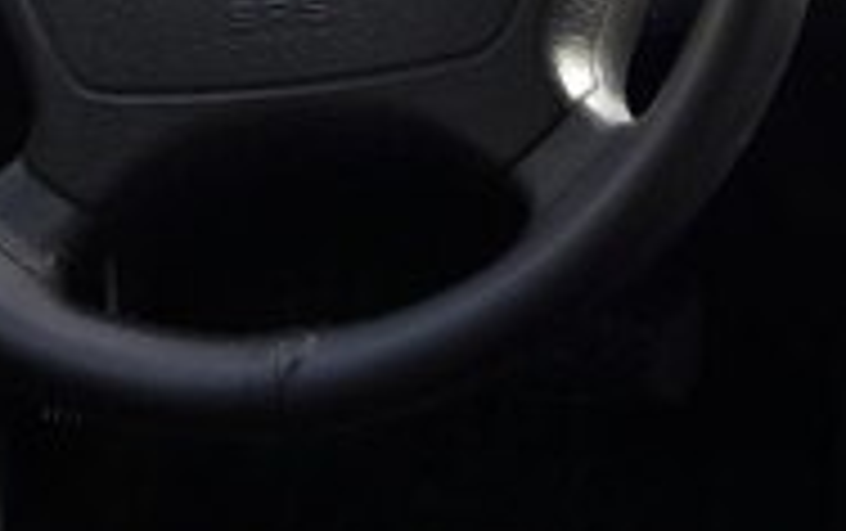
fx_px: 2401
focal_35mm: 104
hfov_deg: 19.5
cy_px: -164
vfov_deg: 12.2
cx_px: 814
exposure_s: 1/33
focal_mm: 3.7
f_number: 1.9
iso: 64
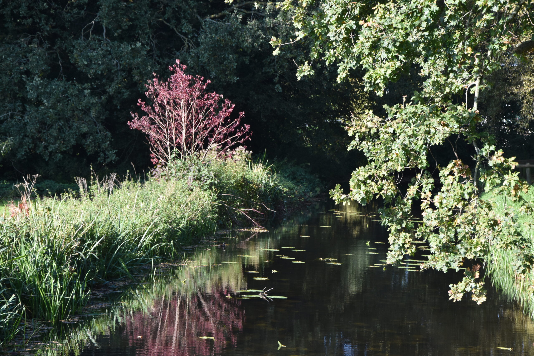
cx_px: 267
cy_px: 178
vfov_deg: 11.4
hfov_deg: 17.1
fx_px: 1780
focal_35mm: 120
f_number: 8
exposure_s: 1/250
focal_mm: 80
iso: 360
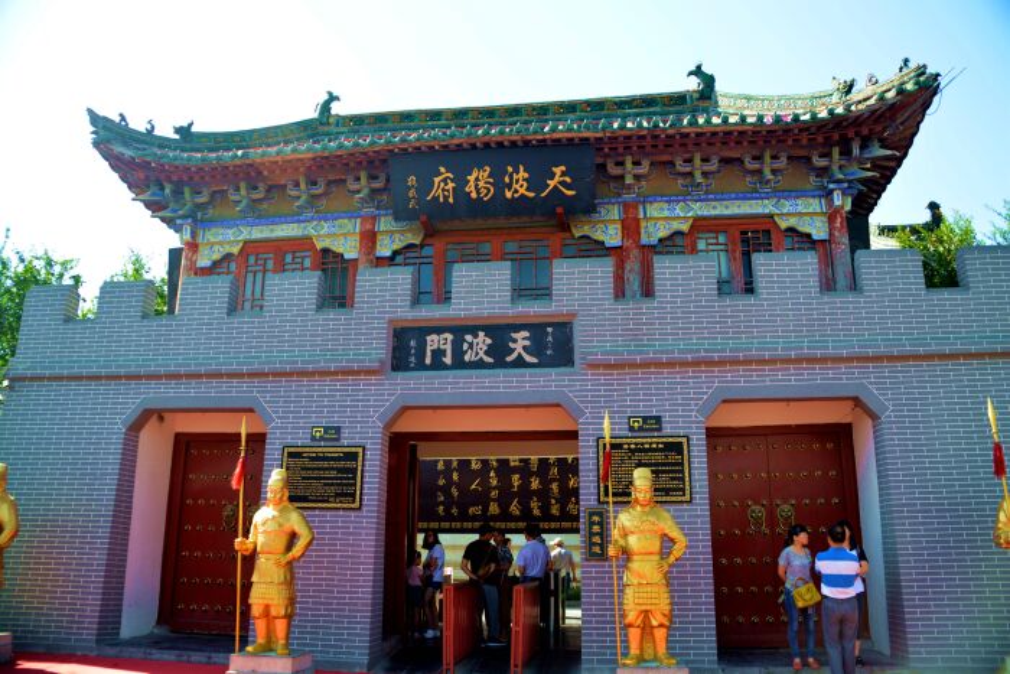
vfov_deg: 47.9
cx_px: 505
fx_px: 758
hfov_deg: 67.4
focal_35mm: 27
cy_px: 337
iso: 200
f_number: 5.6
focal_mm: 18
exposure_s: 1/160
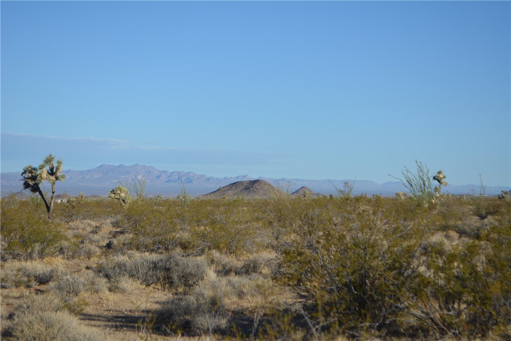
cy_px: 170
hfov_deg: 24.6
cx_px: 256
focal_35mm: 82
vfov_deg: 16.6
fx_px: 1172
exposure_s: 1/1600
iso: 400
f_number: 7.1
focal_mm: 55
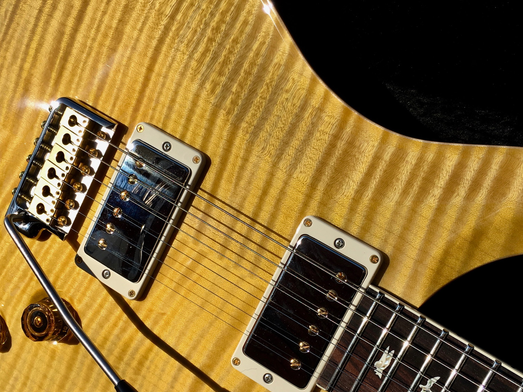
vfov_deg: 31.4
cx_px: 266
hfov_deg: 41.2
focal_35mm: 46
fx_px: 695
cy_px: 233
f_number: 2.2
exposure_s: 1/1350
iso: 25
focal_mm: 4.15
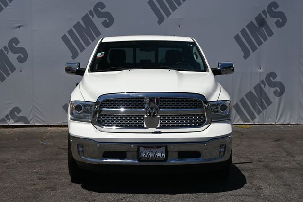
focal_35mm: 60
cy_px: 101
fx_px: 505
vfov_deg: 22.6
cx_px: 152
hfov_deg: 33.4
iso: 100
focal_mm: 40
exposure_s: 1/400
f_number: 7.1
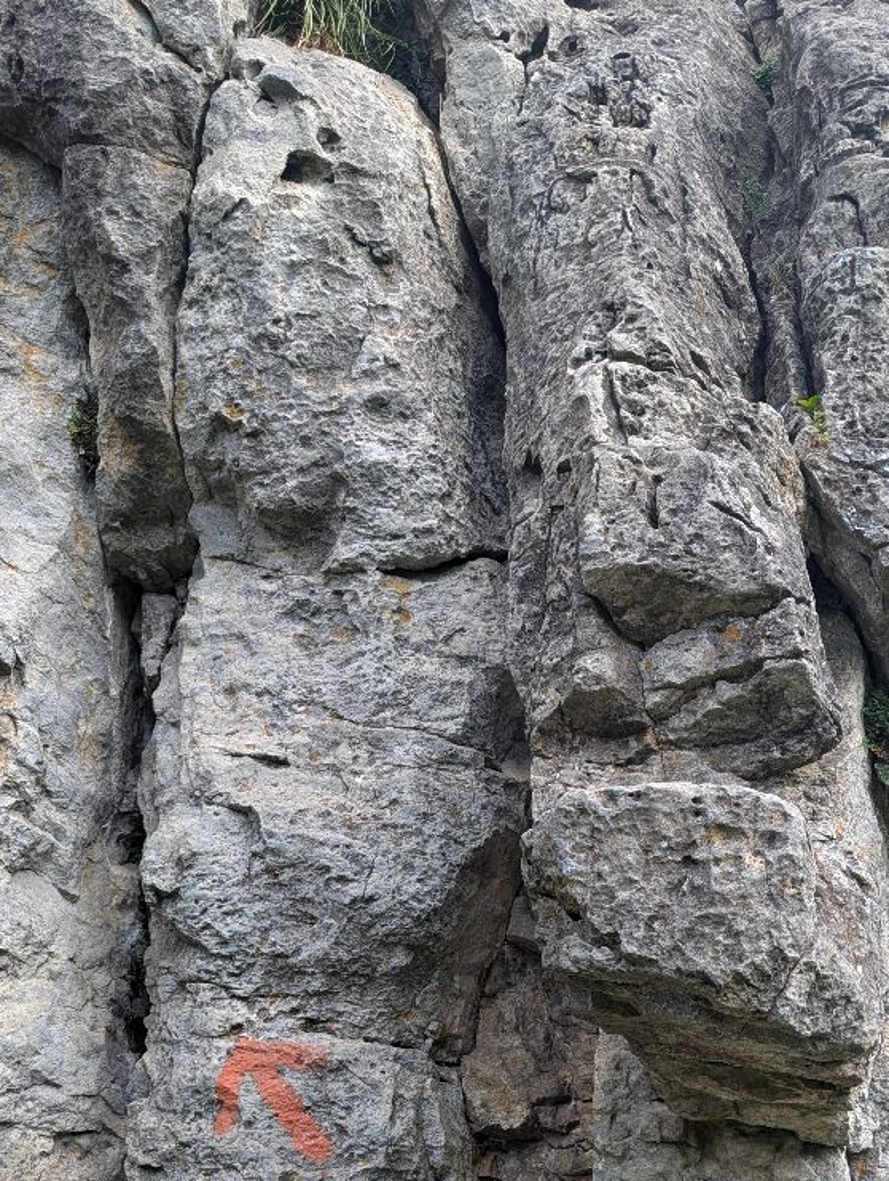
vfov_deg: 41.7
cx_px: 480
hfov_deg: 33.7
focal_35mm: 43
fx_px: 1469
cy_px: 966
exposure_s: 1/412
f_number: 1.85
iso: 43
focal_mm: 6.81
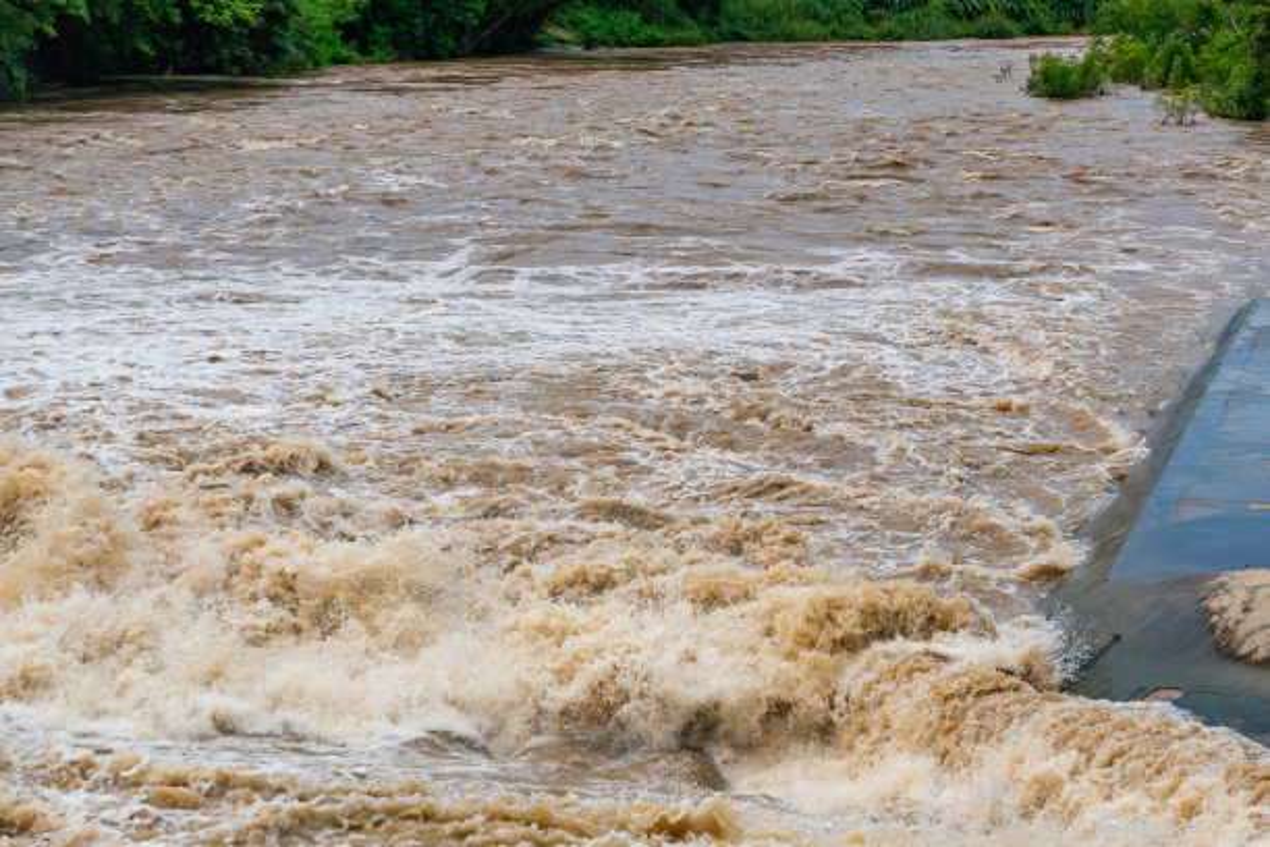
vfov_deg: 19.7
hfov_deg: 29.2
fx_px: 2434
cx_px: 635
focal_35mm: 69
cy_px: 424
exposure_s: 1/250
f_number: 11
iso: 100
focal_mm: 46
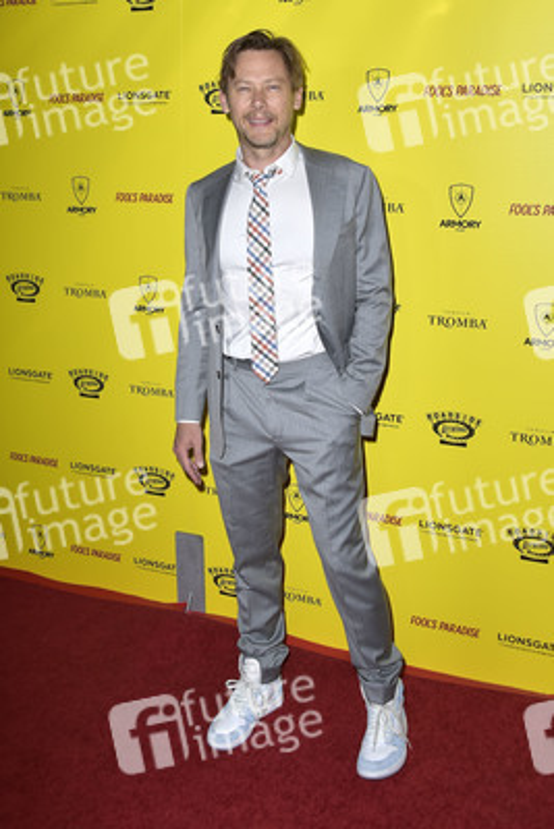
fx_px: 784
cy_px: 414
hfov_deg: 38.9
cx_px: 277
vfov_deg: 55.8
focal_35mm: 34
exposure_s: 1/250
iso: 250
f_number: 6.3
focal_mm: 34
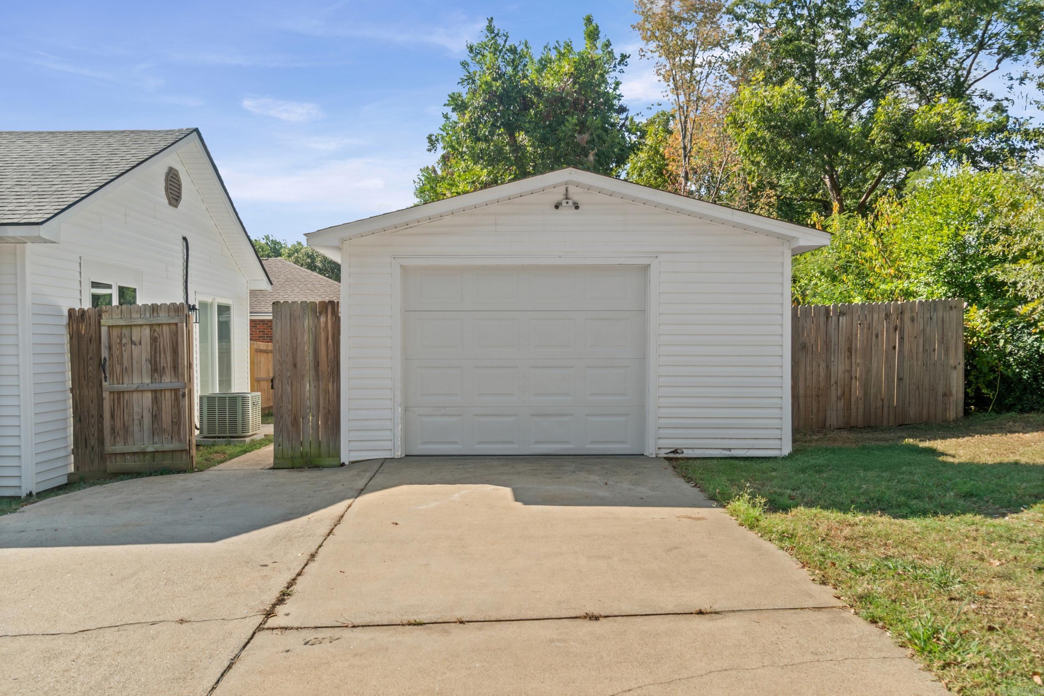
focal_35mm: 27
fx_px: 783
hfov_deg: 67.4
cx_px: 522
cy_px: 348
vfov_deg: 47.9
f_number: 9
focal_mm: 18
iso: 250
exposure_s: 1/100
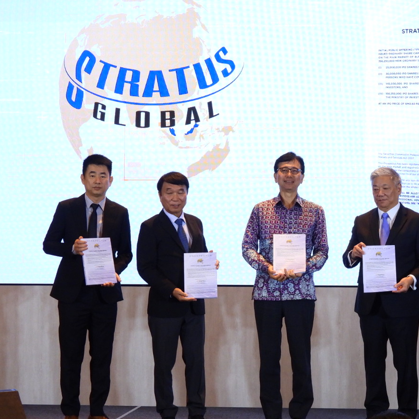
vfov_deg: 16.1
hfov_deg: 16.1
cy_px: 215
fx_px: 1479
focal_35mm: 108
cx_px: 305
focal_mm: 13.4
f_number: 3.5
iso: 400
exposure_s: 1/60
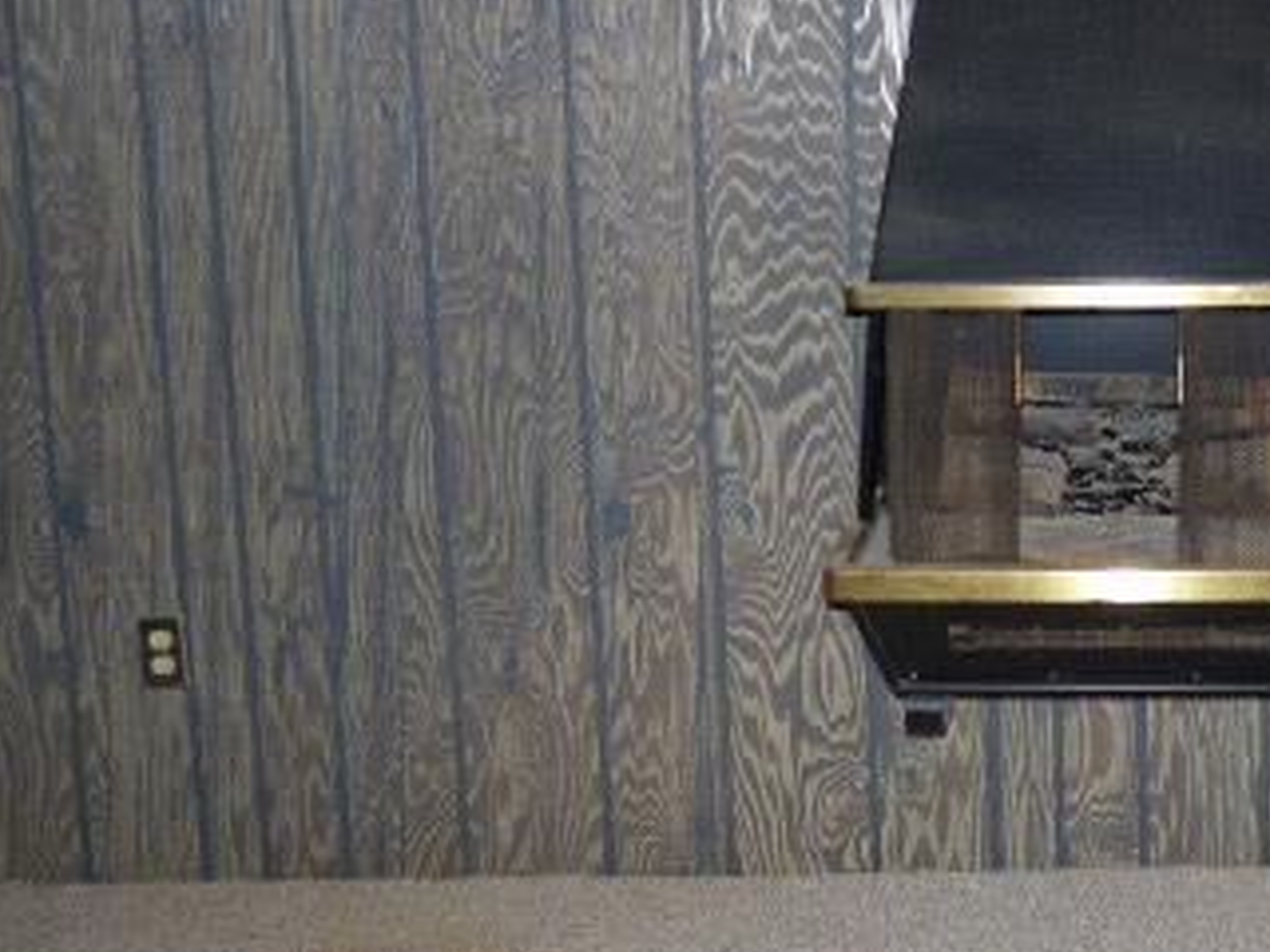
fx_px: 1468
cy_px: 250
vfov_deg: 35.2
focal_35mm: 40
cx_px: 1076
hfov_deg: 43.8
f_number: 2.8
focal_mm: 3.58
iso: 400
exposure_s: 1/60
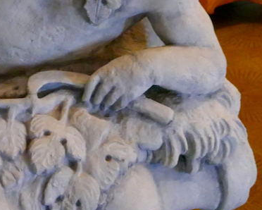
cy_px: 27
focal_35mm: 127
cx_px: 47
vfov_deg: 12.1
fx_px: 985
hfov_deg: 15.0
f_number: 5.6
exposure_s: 1/25
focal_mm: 14.76
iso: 1600
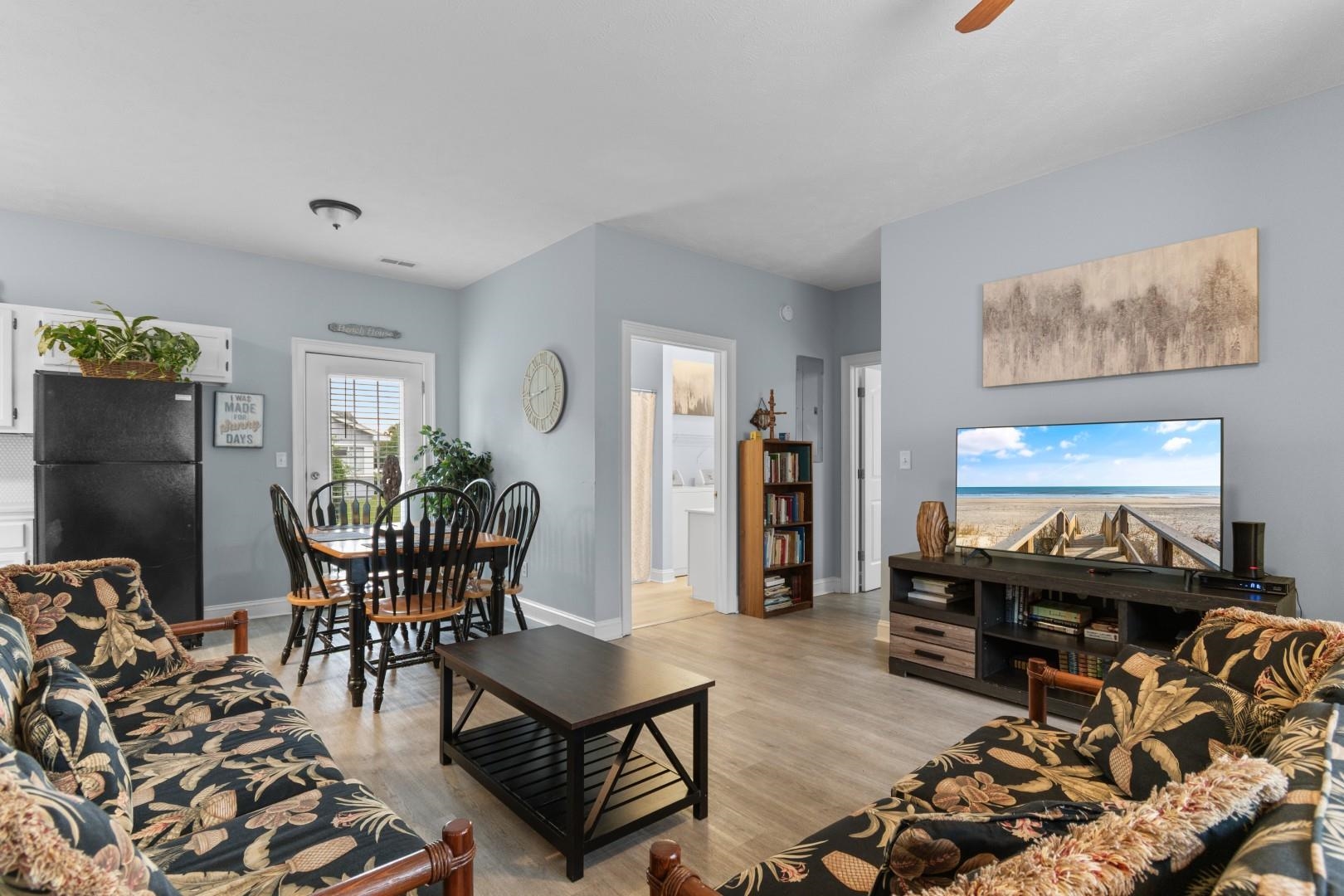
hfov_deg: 93.3
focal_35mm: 17
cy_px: 448
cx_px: 672
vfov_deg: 70.4
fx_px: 635
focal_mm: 11.5
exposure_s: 1
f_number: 4.8
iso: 100
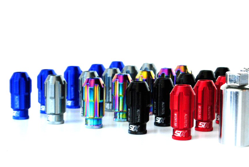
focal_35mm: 95
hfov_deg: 21.5
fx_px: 655
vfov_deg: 14.5
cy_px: 90
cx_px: 140
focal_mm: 55
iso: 1600
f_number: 11
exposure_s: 1/100
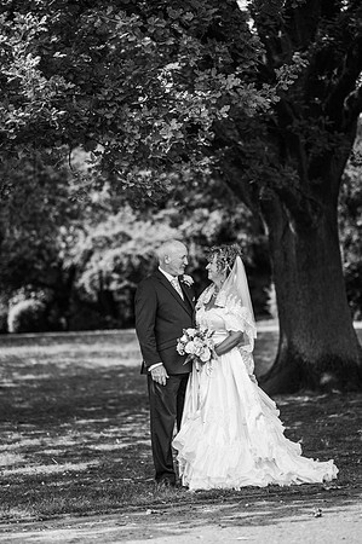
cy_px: 272
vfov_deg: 23.9
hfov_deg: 16.0
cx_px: 181
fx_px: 1285
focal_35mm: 85
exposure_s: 1/2000
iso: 100
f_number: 2
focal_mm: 85
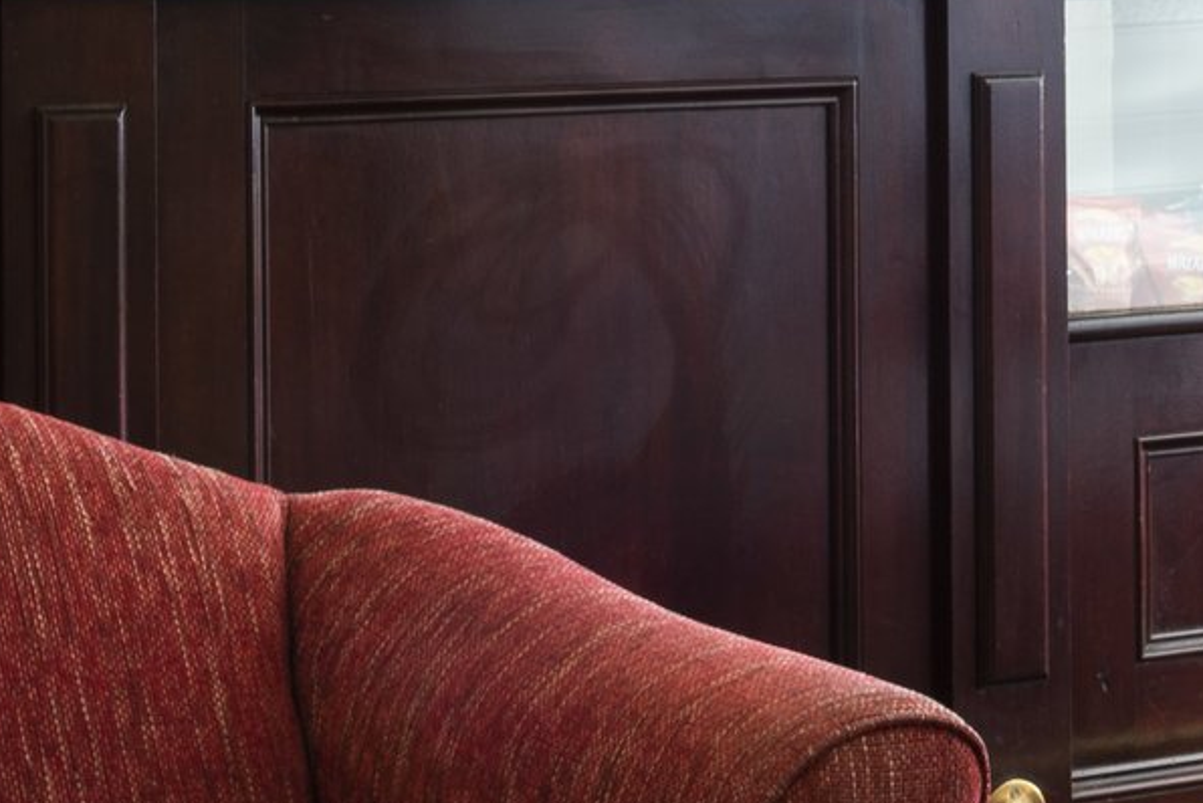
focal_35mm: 145
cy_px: -51
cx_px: 1052
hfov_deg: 14.0
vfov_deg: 9.4
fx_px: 4848
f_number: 11
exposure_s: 1.3
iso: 100
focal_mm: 24
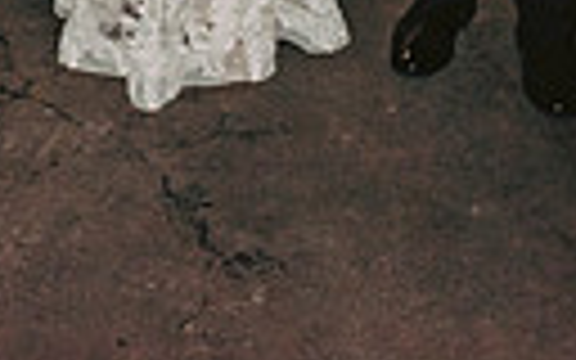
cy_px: -457
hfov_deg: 18.5
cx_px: 86
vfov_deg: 10.4
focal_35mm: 111
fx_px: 1742
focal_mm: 24
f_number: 3.5
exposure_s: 1/250
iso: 1600
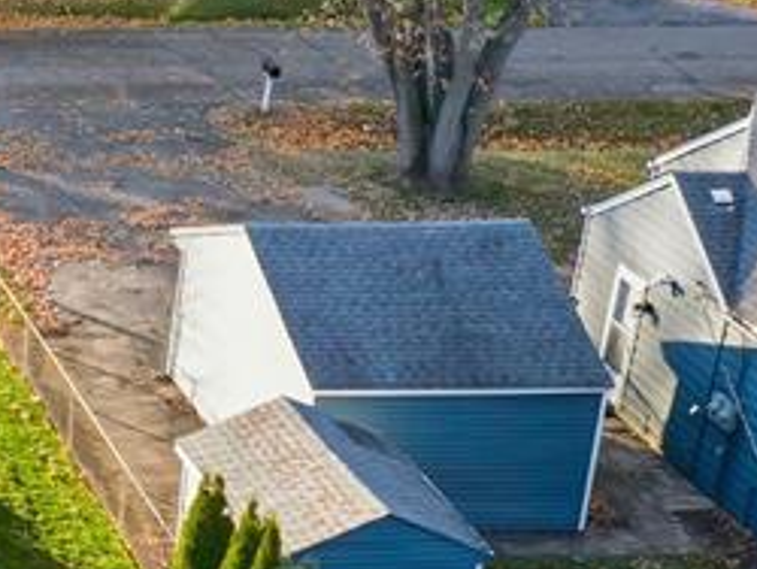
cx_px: -572
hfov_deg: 15.5
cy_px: 428
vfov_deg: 13.4
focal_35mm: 110
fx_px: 2408
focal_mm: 10.3
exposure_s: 1/500
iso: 200
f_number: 5
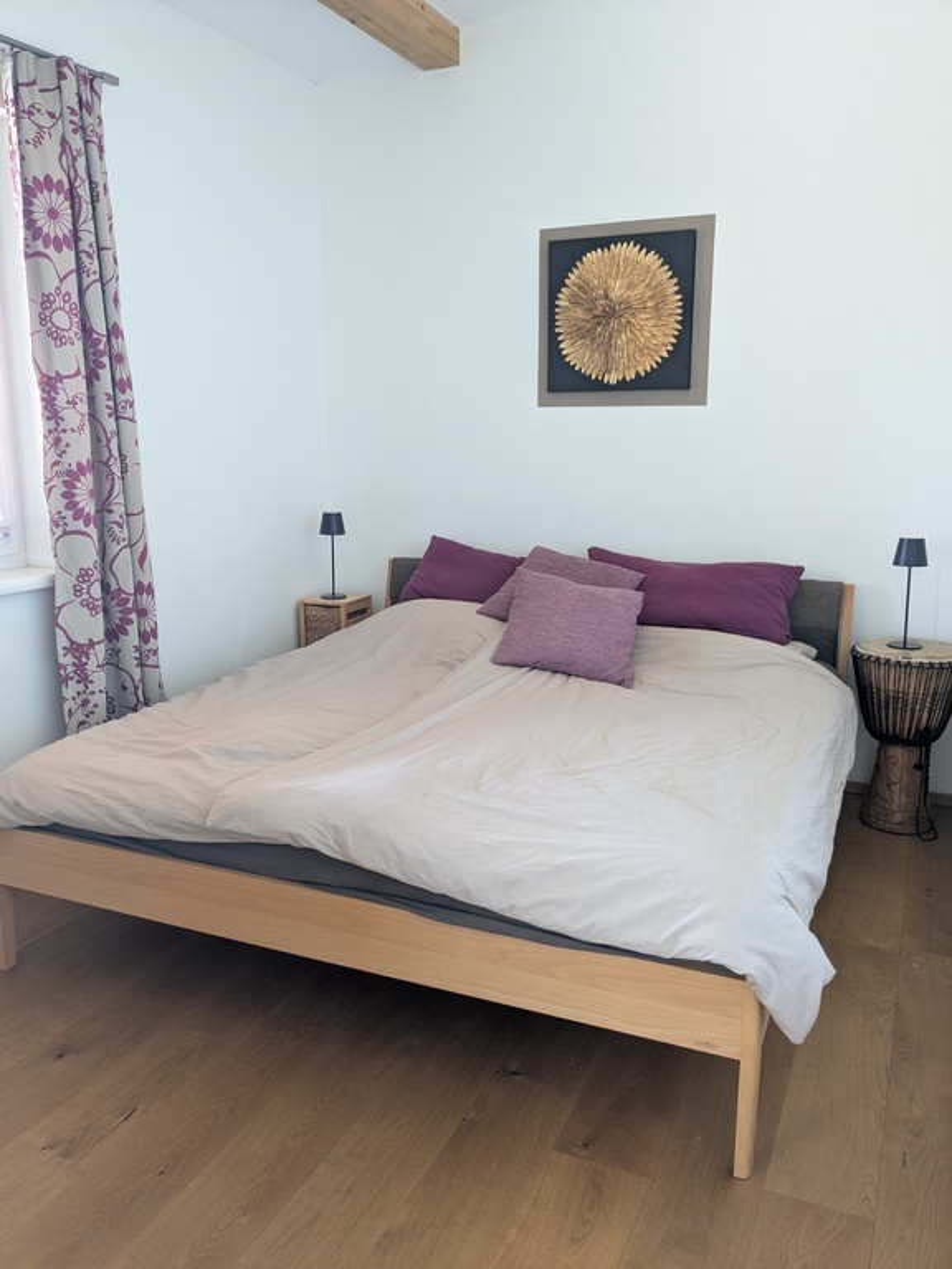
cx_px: 476
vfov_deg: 65.3
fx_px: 990
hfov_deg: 51.4
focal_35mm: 27
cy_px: 634
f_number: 1.73
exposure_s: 1/25
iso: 119
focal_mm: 4.38
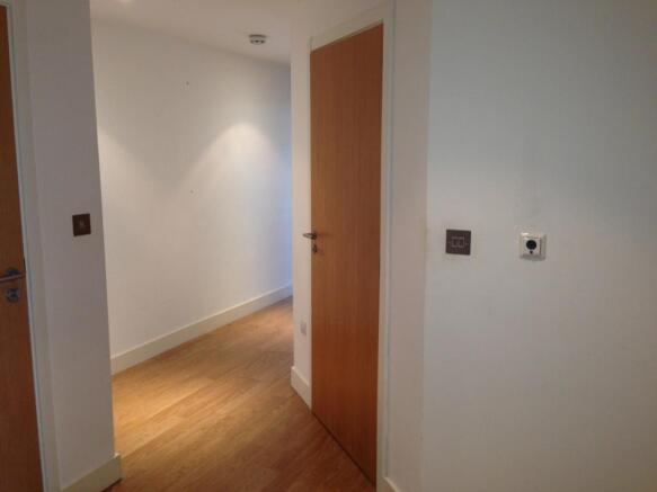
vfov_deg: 42.9
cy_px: 246
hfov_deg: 55.4
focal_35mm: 33
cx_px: 328
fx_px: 626
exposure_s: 1/20
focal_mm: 4.12
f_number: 2.4
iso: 80
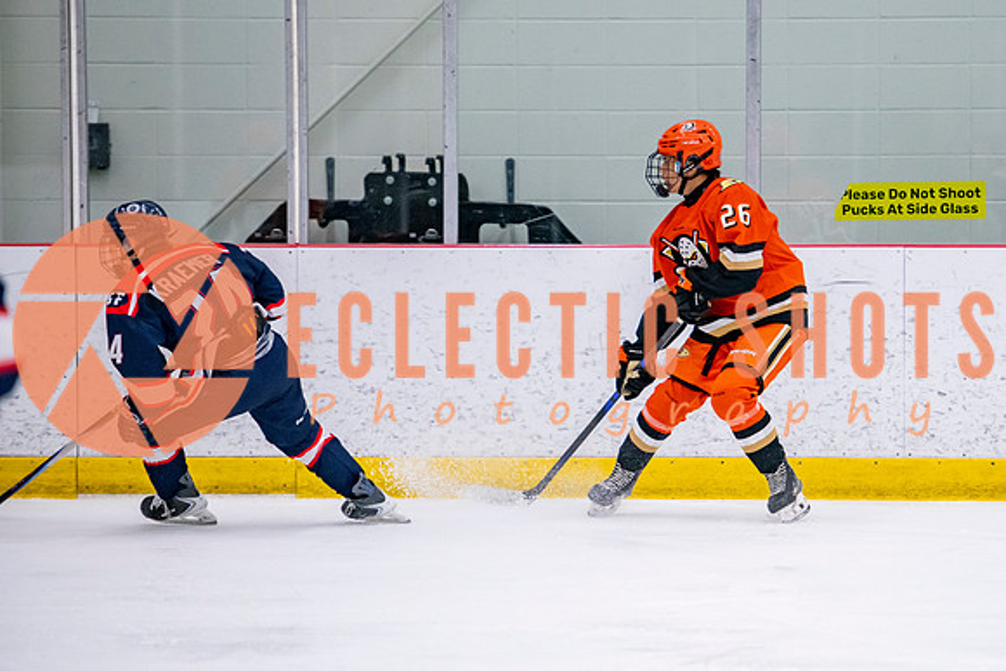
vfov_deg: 5.8
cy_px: 336
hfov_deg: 8.7
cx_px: 699
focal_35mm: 236
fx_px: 6603
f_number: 3.2
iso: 2500
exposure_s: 1/800
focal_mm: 170
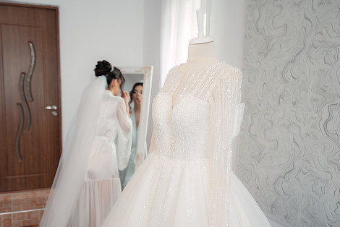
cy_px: 138
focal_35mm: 37
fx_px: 350
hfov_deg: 51.6
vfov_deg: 35.8
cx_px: 140
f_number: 2.8
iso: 1250
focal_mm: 30
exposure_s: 1/250
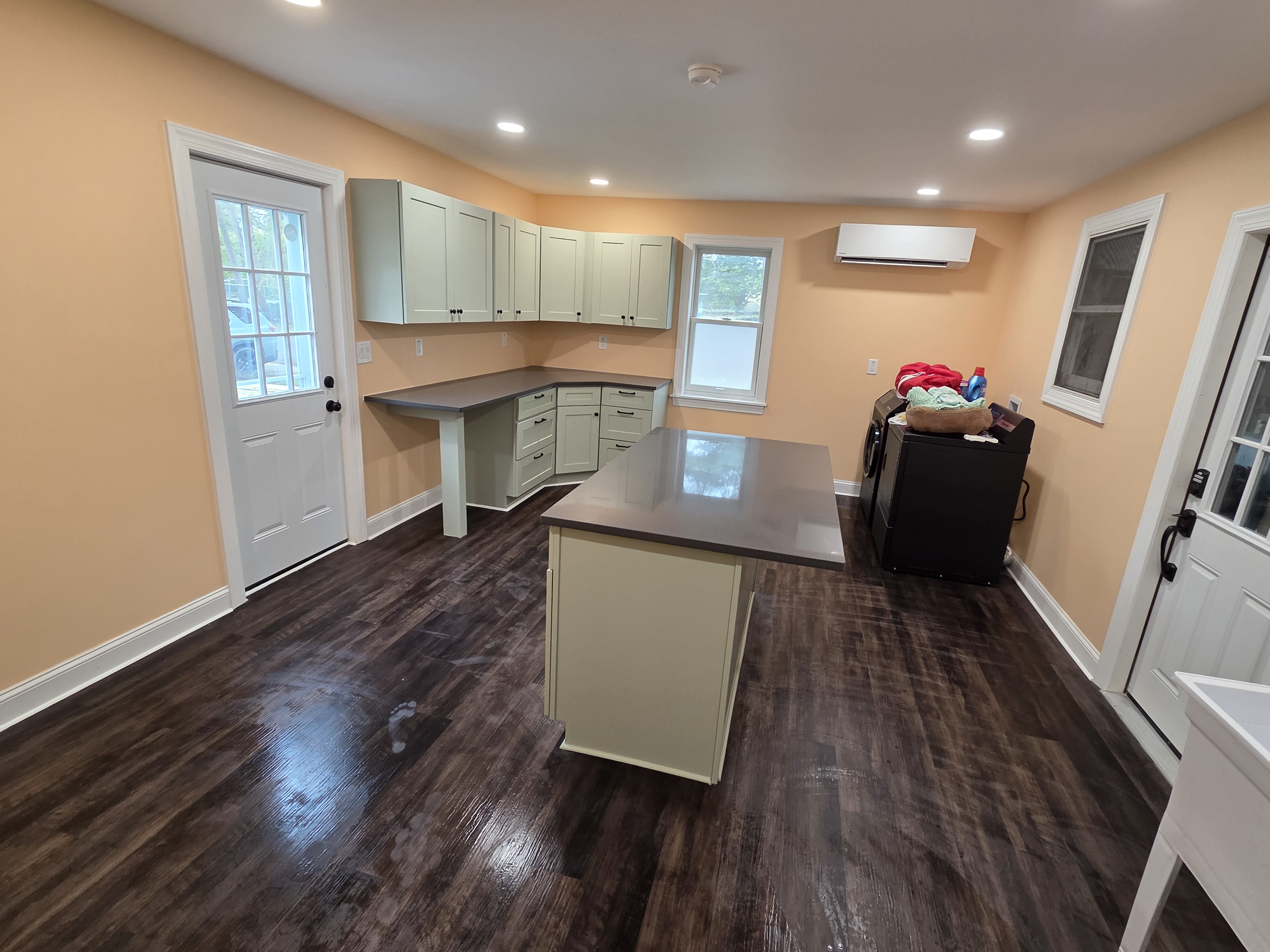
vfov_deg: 81.7
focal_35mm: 15
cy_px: 466
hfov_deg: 98.1
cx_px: 666
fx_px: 550
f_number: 2.2
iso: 160
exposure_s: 1/60
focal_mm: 2.2
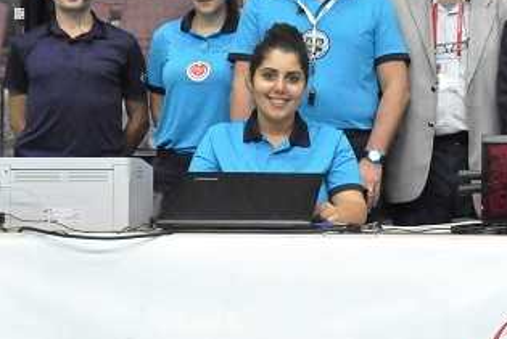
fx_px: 1158
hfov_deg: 23.5
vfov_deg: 16.7
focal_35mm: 82
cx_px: 528
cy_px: 219
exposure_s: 1/200
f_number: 5.6
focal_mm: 25
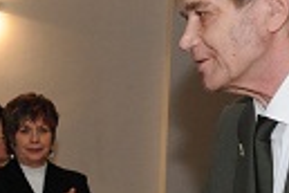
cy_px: 251
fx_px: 1605
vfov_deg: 6.8
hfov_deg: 10.1
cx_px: -67
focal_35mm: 200
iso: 3200
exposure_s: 1/125
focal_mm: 52
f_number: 11
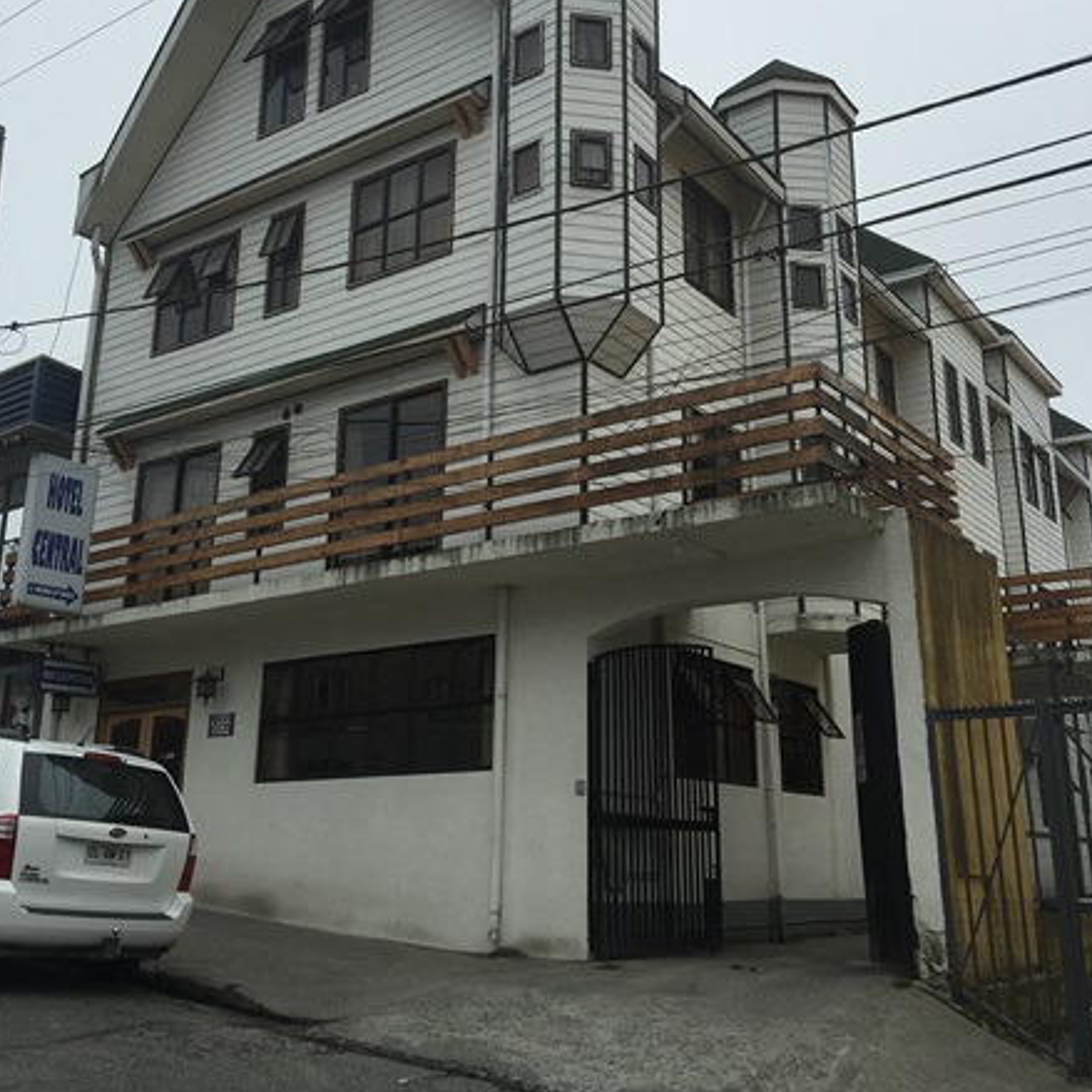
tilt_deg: +17.6
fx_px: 1249
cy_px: 490
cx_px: 550
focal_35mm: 35
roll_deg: -0.6
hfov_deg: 47.2
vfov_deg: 47.1
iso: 32
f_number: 2.2
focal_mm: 4.15
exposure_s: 1/2326
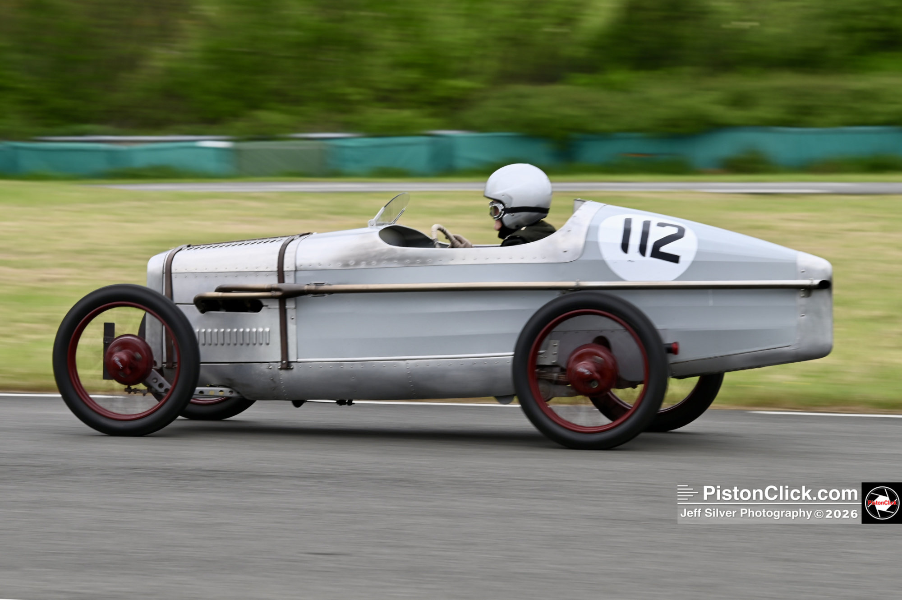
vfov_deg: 12.2
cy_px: 300
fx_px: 2804
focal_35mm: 112
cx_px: 451
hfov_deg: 18.3
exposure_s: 1/160
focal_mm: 112
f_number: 8
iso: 100
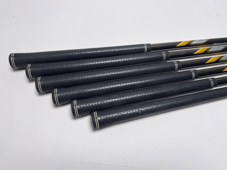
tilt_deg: -67.7
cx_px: 114
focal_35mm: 26
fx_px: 170
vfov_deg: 53.1
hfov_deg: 67.3
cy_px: 85
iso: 32
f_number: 1.8
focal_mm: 4.25
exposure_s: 1/288
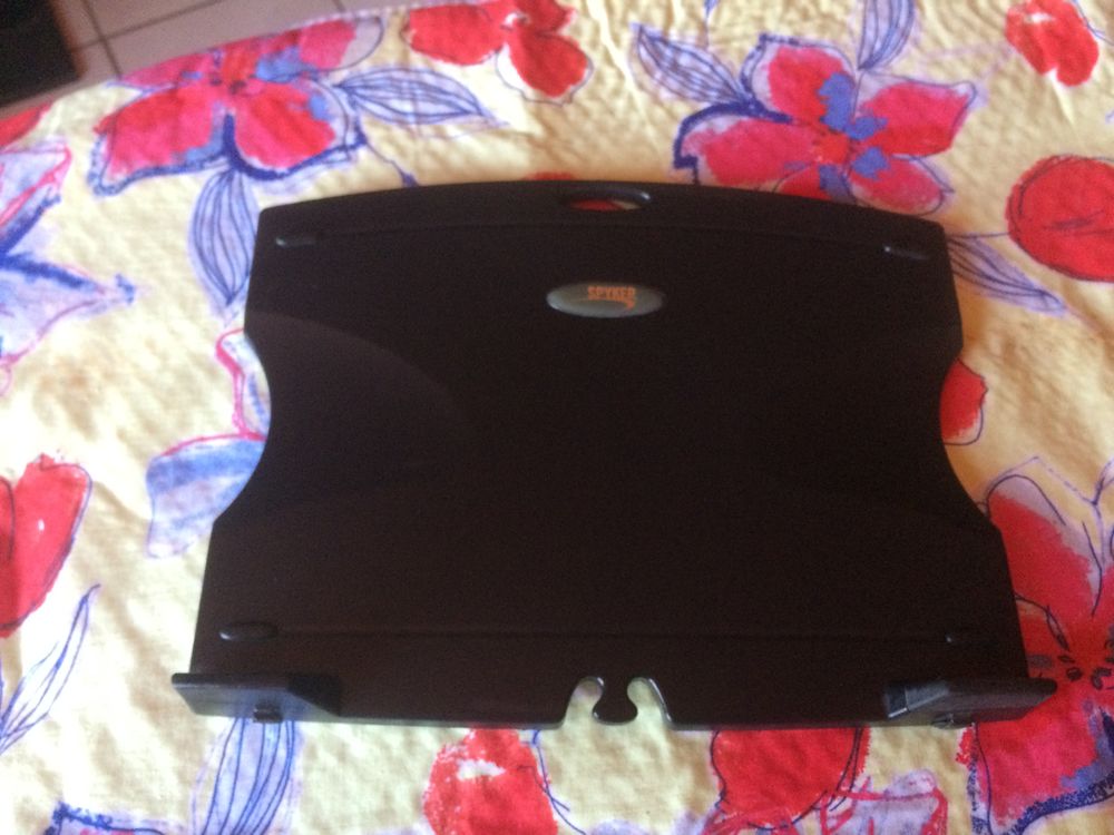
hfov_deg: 61.7
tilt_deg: -65.2
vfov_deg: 48.2
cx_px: 557
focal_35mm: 29
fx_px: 933
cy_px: 418
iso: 320
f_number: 2.2
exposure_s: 1/25
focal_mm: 4.15
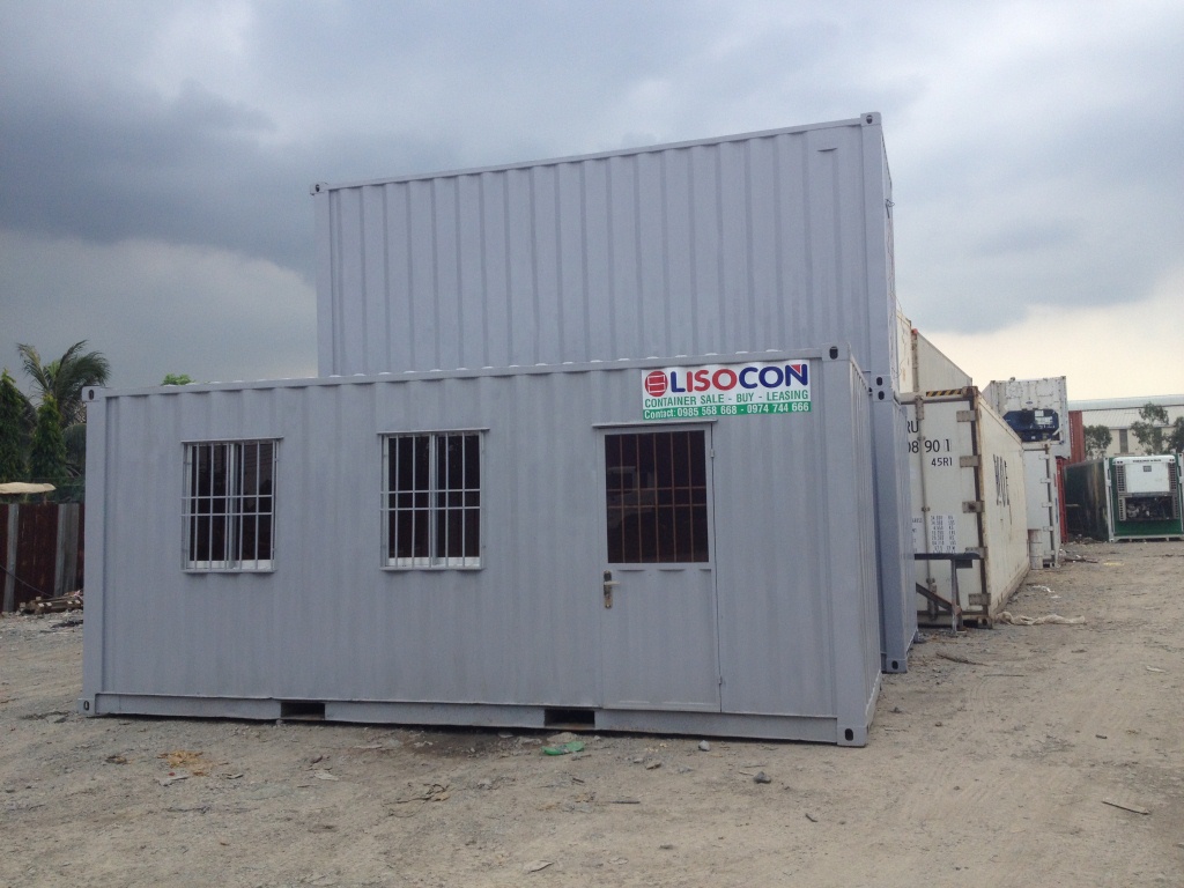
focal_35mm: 35
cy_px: 444
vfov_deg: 40.7
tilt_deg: +4.5
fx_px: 1197
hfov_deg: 52.6
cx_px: 592
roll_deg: +1.4
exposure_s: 1/449
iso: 50
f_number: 2.4
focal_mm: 4.28
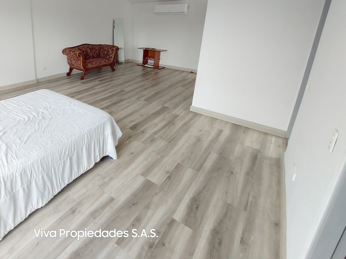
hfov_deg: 79.6
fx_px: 190
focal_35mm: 19
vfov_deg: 65.8
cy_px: 76
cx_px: 96
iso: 125
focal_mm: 1.74
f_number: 2.2
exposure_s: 1/60
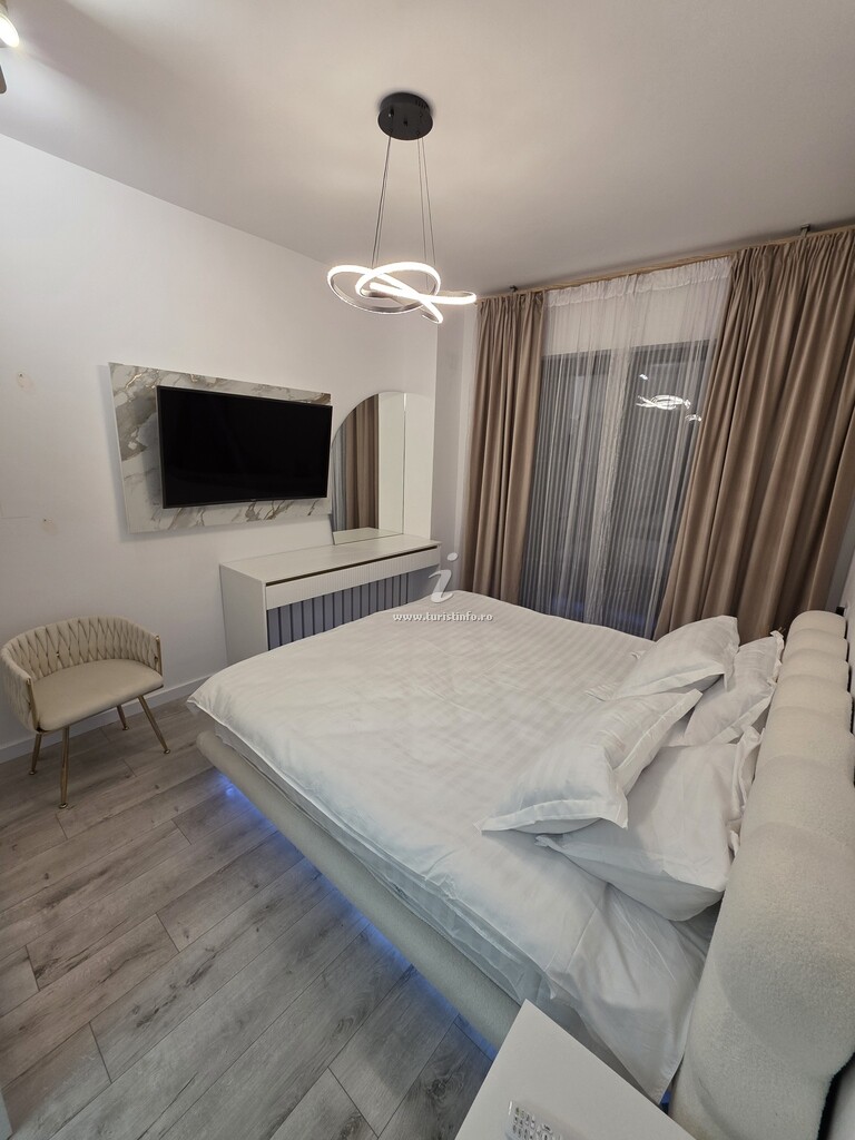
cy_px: 570
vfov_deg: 106.2
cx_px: 428
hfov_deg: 89.9
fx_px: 428
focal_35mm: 13
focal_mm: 2.2
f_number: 1.9
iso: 100
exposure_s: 1/100
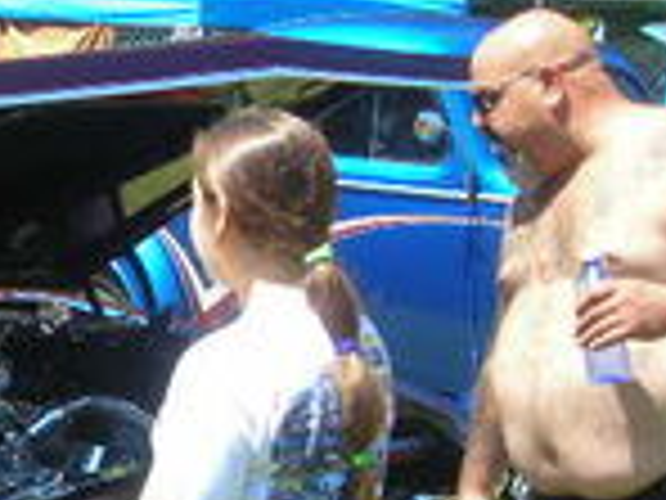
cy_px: 342
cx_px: -198
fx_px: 1982
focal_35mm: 103
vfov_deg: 14.3
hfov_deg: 17.9
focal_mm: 6.3
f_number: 3.2
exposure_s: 1/197
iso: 50
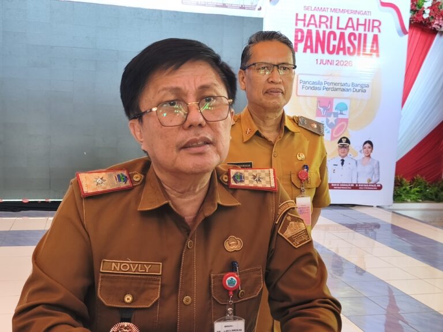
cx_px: 222
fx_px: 499
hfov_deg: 47.9
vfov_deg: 36.8
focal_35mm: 39
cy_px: 166
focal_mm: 6.18
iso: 800
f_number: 1.65
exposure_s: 1/33.3
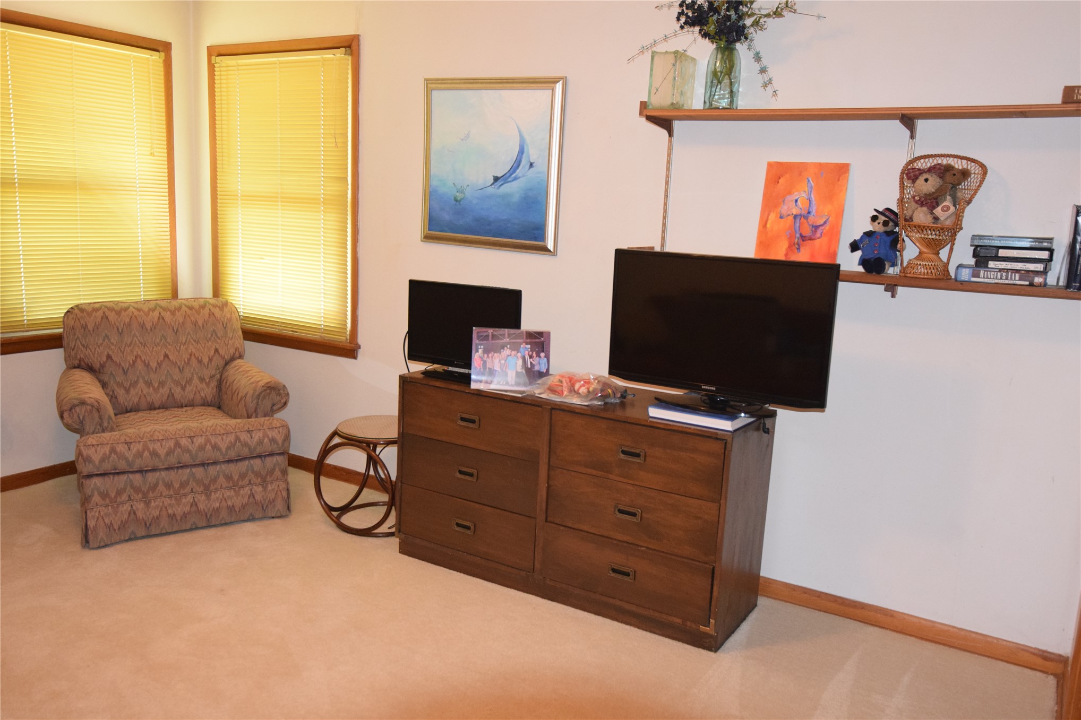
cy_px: 360
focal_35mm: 30
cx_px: 540
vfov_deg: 43.6
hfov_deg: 61.9
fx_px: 901
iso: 2800
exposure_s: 1/60
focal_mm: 20
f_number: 2.8
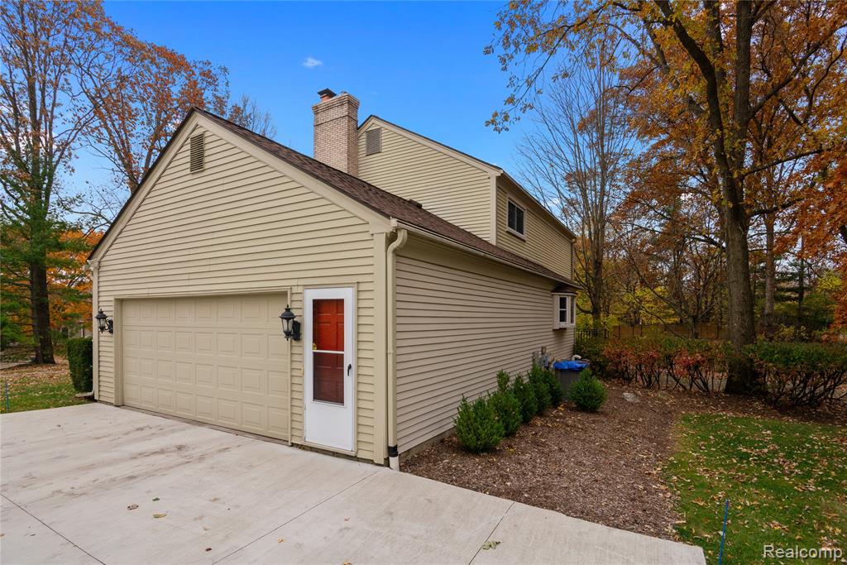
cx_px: 424
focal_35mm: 30
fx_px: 706
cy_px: 282
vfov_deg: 43.6
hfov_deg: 61.9
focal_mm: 30
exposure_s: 1/400
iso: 320
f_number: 9
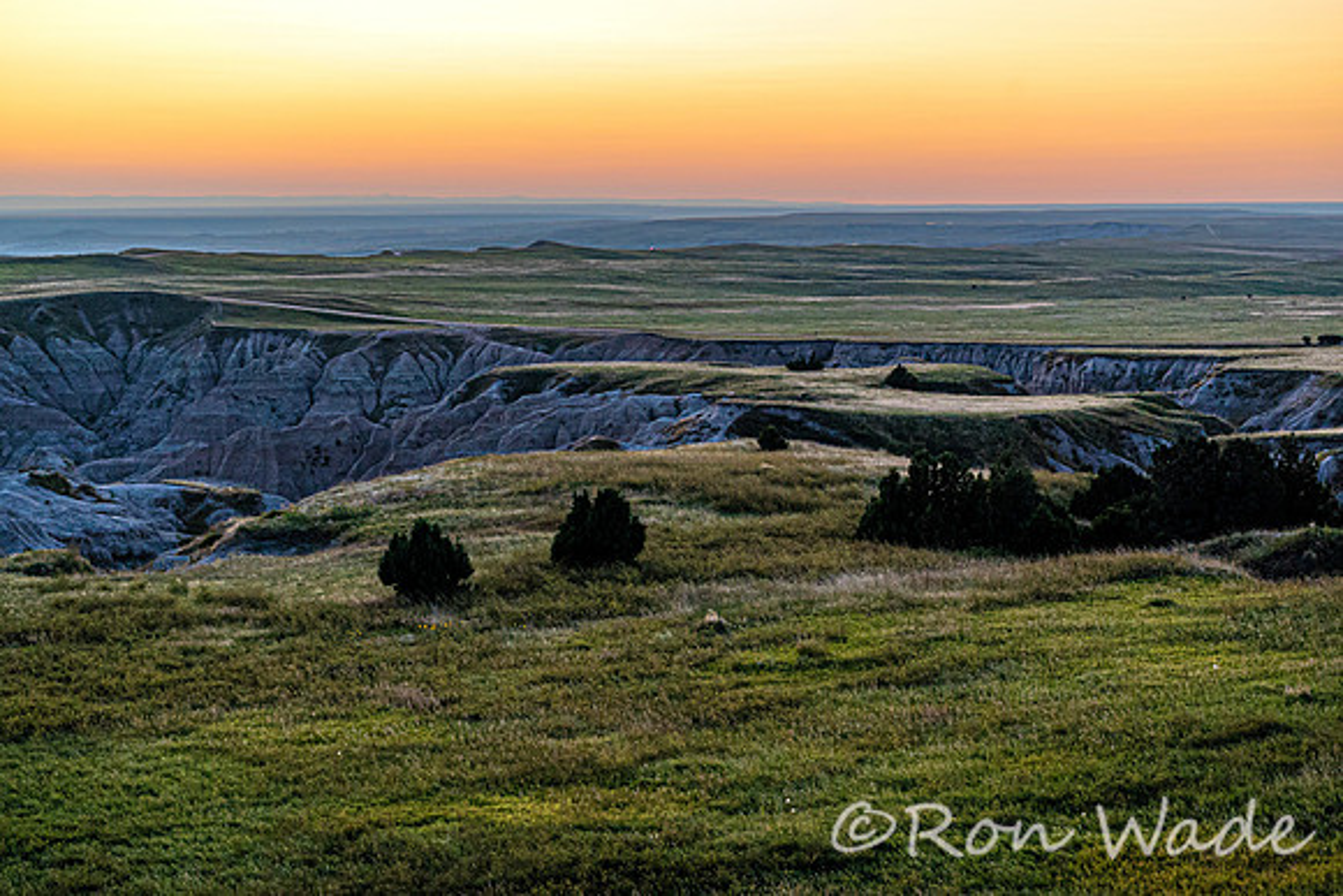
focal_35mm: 73
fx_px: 2717
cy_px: 448
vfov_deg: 18.7
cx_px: 672
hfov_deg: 27.8
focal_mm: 70
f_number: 5.6
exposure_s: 1/80
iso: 1600
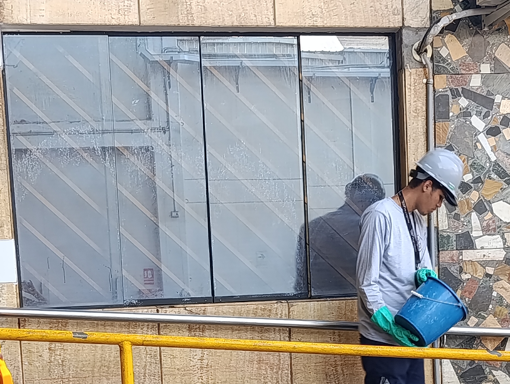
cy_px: 406
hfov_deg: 24.9
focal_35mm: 78
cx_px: 320
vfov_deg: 18.3
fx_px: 1151
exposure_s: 1/100
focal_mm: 6.11
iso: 152
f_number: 1.65
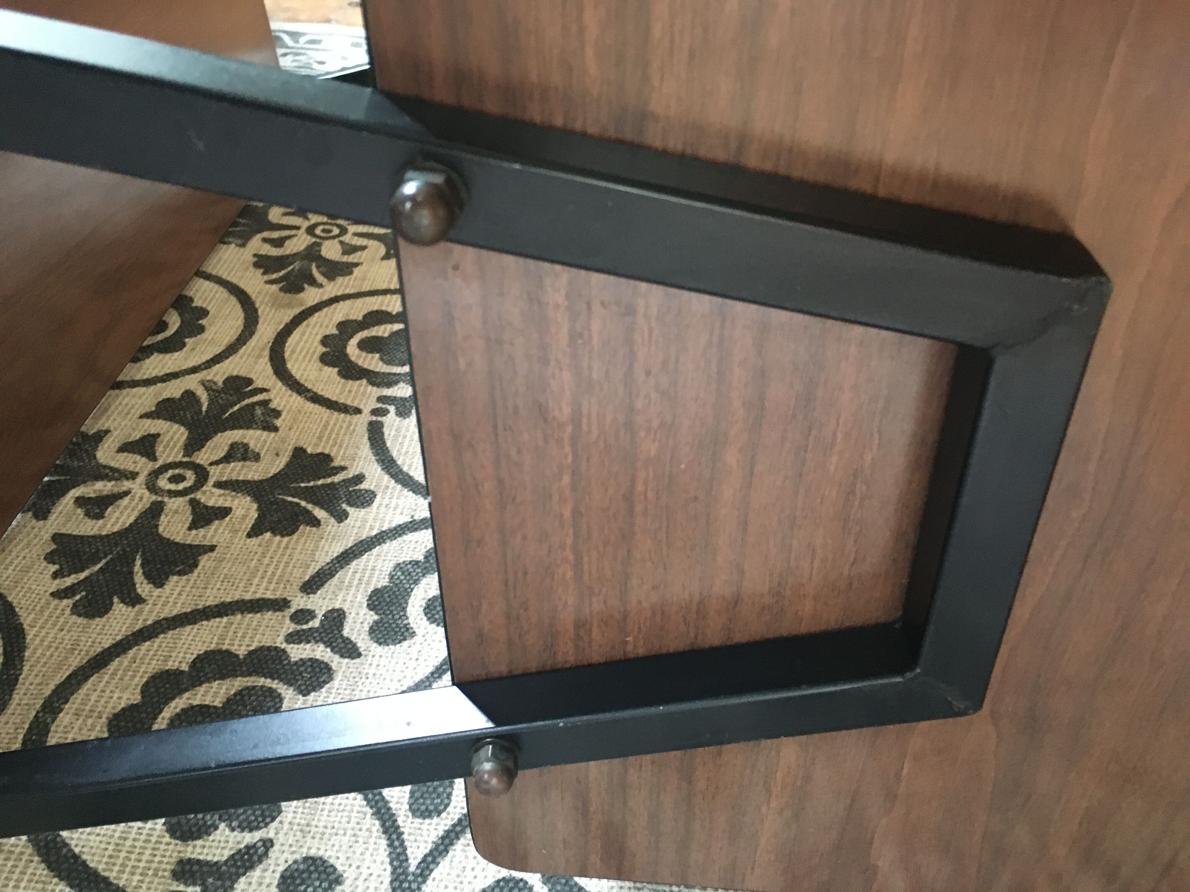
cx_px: 595
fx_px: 997
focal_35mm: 29
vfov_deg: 48.2
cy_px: 446
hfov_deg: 61.7
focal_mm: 4.15
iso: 250
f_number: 2.2
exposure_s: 1/17
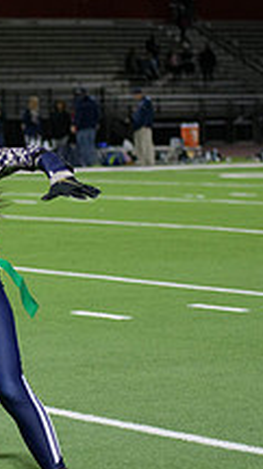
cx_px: -63
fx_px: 2450
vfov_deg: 10.9
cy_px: 238
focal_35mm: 197
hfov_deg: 6.1
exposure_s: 1/640
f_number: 2.8
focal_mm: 70
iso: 2500
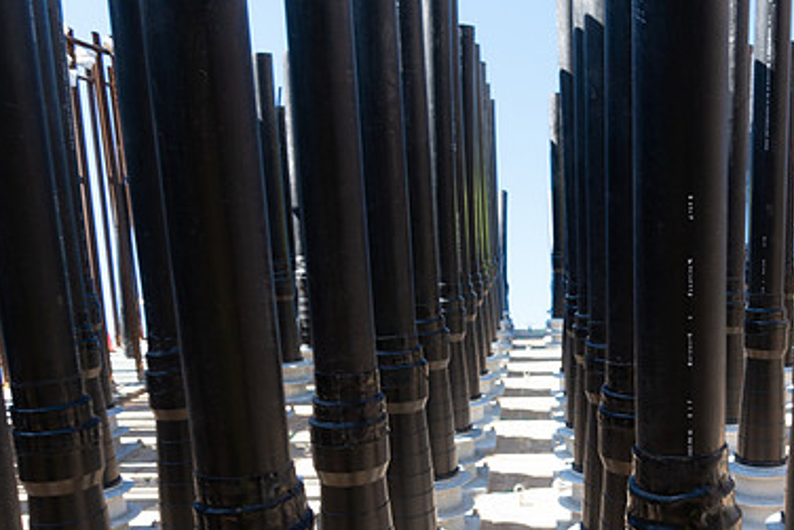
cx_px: 585
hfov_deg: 50.0
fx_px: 816
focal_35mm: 37
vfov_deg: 35.7
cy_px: 341
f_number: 4
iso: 125
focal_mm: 8.8
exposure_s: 1/200
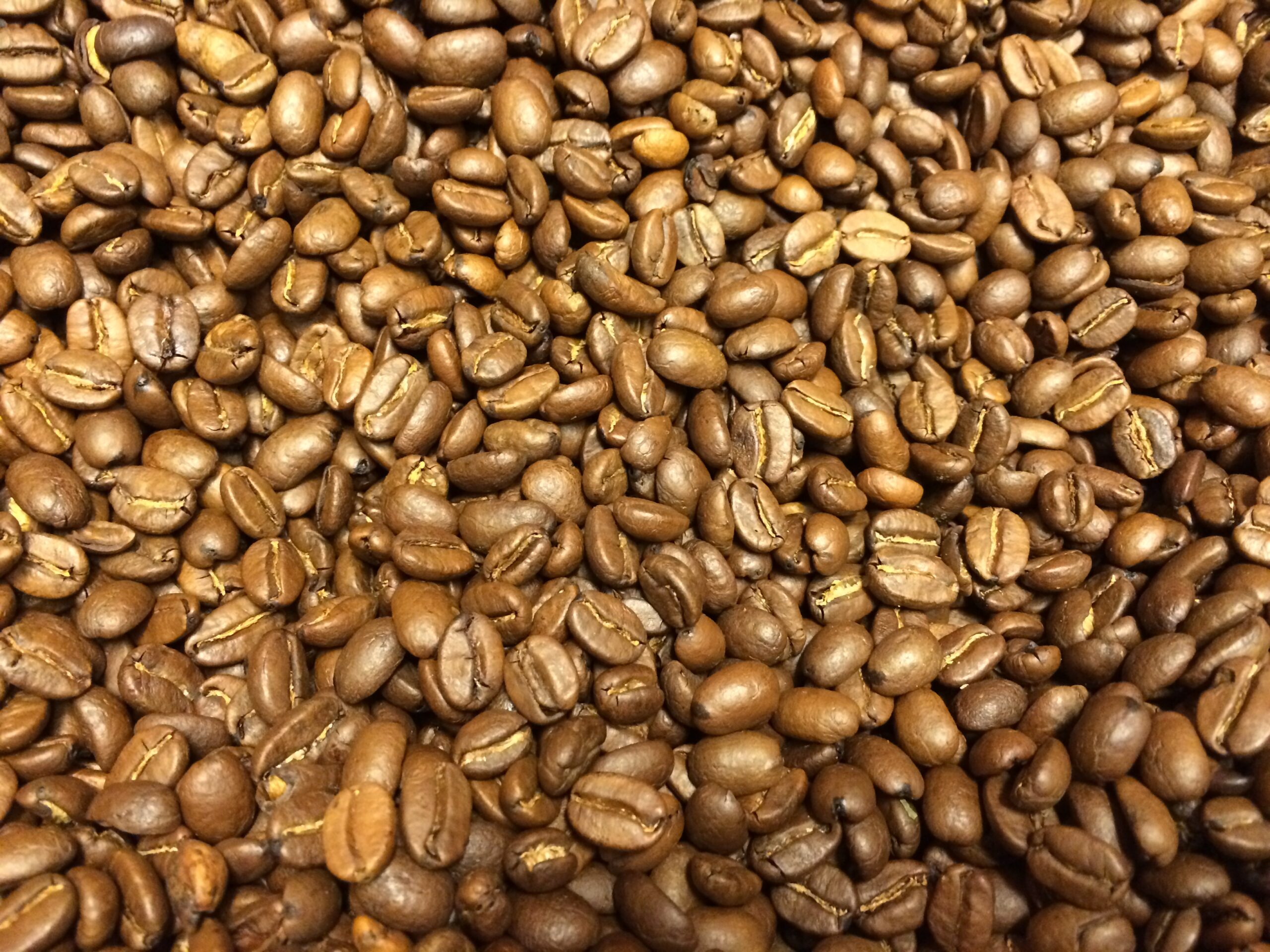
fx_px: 1101
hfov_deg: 60.0
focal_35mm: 30
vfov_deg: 46.8
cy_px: 476
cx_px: 635
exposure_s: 1/20
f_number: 2.2
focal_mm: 4.12
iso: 320
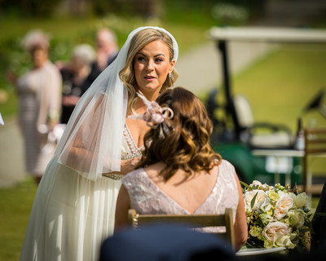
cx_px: 143
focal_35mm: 227
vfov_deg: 6.8
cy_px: 117
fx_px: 2193
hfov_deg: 8.5
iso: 100
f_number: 2.8
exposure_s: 1/1600
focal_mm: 165
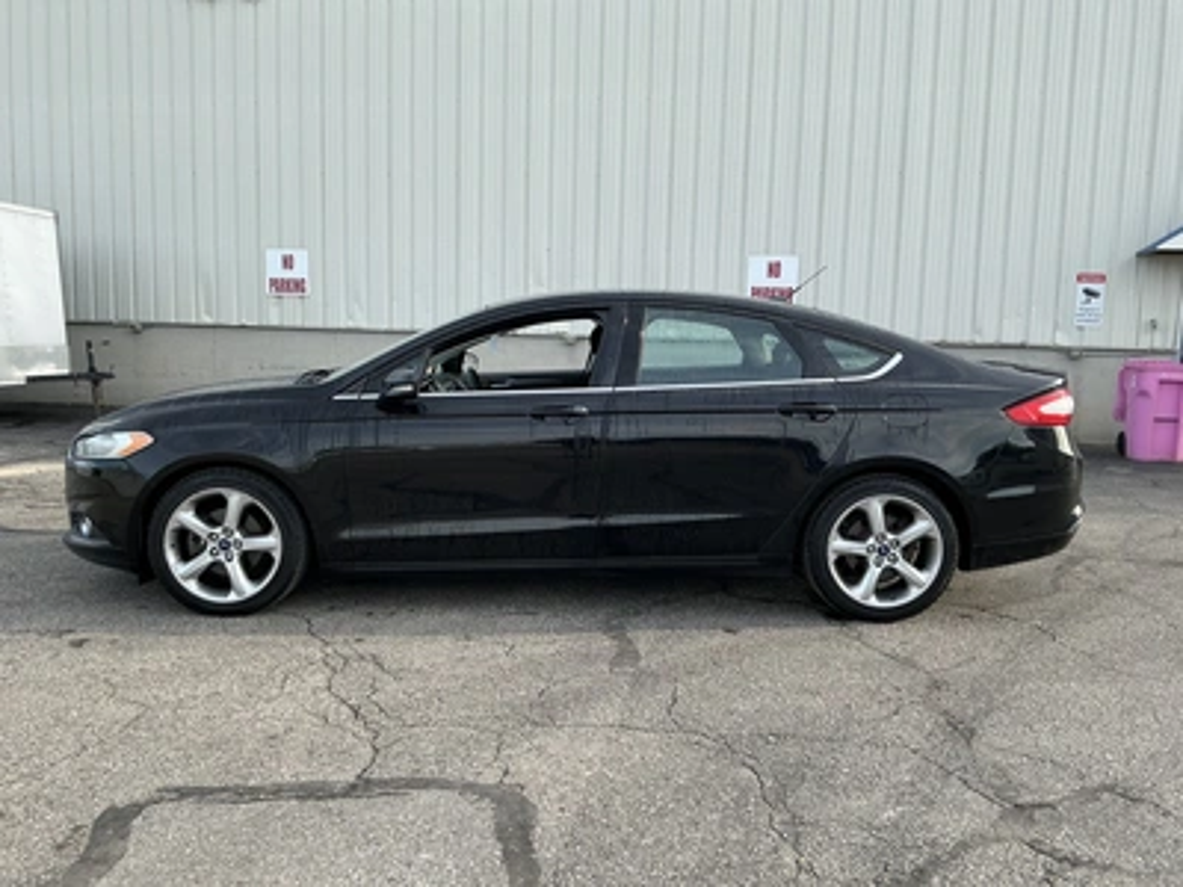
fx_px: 957
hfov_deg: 63.4
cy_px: 444
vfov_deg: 49.7
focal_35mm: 28
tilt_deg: -4.2
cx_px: 592
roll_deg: -0.7
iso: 25
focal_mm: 3
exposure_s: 1/439
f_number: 1.8
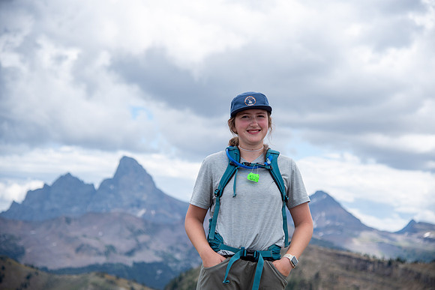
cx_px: 218
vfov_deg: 19.5
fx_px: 846
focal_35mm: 70
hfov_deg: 28.8
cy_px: 145
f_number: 4
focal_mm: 70
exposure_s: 1/800
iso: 100
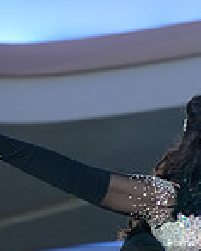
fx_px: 3053
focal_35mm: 411
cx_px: 262
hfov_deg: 3.8
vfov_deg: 4.7
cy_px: 304
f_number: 5
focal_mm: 110
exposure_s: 1/200
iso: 1250
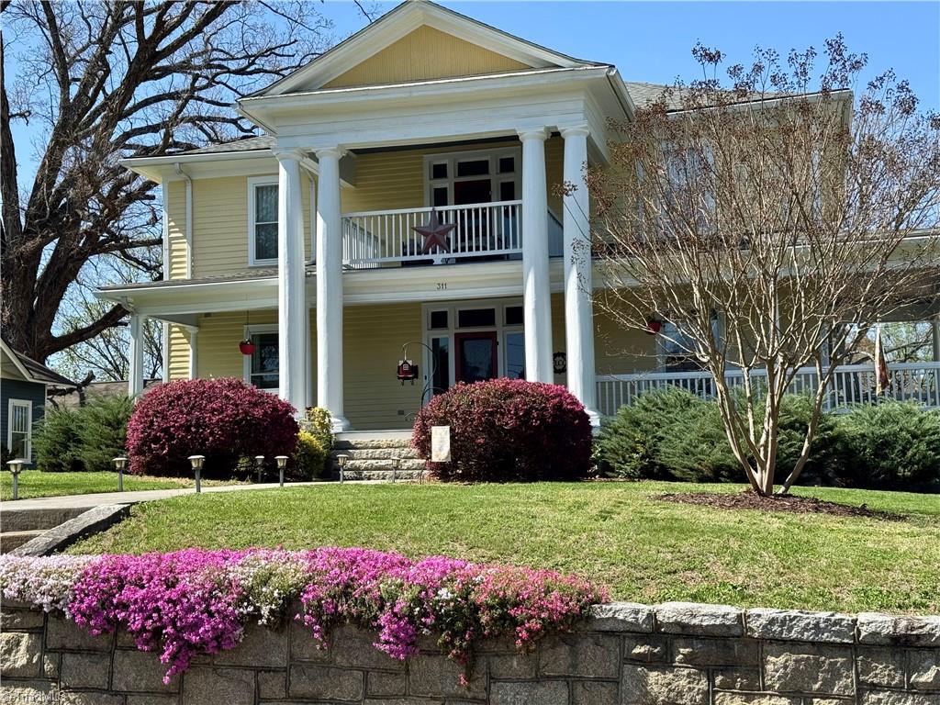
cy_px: 352
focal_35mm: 48
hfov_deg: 39.7
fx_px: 1303
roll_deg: +1.4
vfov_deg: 30.3
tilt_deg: +5.9
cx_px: 470
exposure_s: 1/2252
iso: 64
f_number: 1.78
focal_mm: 6.76
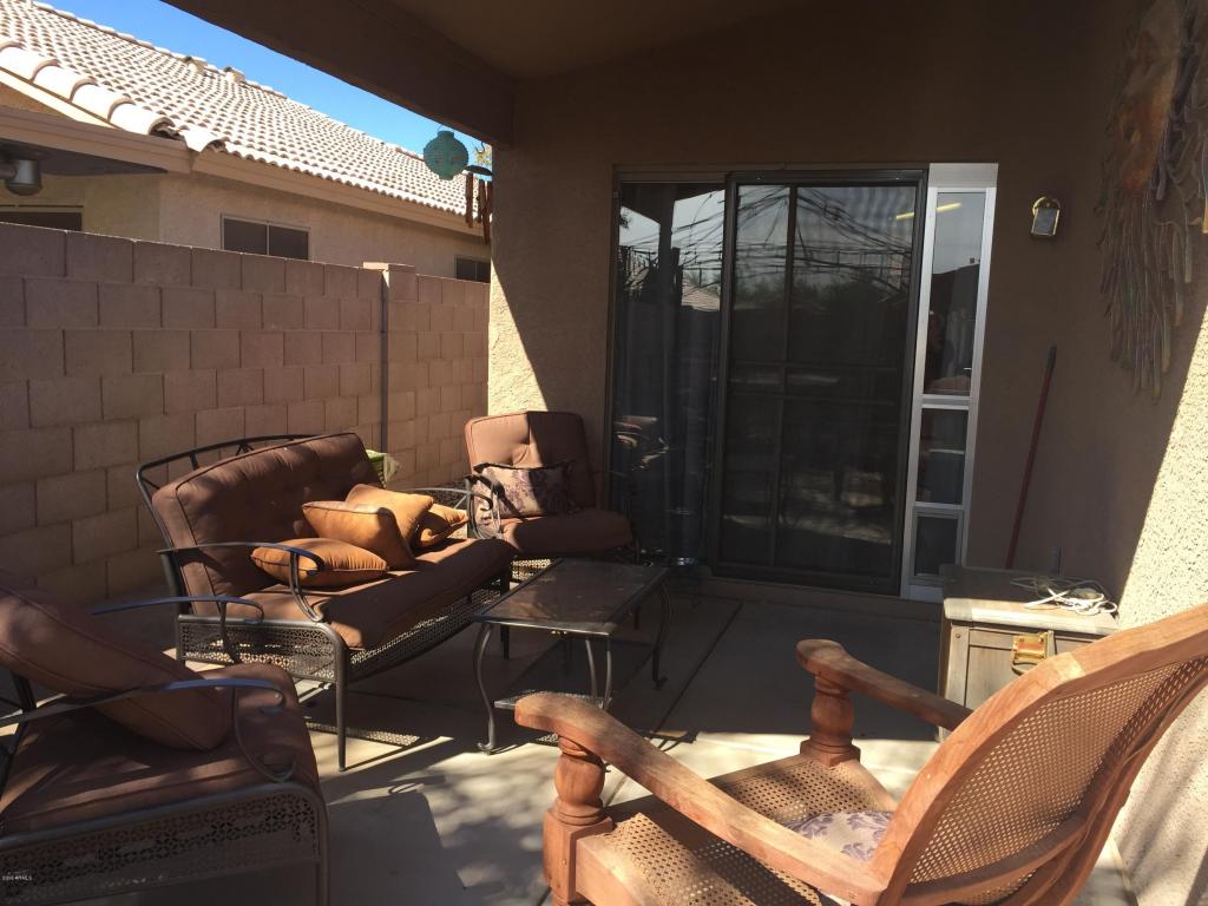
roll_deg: -2.7
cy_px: 453
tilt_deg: -8.6
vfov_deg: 48.2
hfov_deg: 61.7
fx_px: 1012
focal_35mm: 29
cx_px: 604
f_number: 2.2
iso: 32
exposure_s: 1/659
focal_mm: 4.15
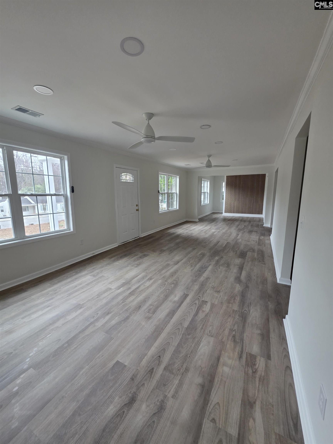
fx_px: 167
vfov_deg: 106.2
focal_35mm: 13
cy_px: 222
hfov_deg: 89.9
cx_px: 166
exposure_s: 1/120
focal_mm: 2.2
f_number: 1.9
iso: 250
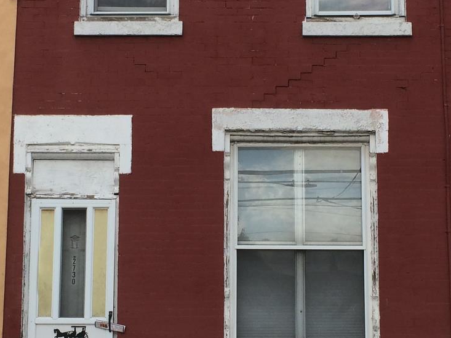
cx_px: 223
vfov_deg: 18.2
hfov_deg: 24.1
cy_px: 192
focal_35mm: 81
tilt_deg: +5.9
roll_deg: -1.6
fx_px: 1055
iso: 32
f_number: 2.2
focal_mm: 4.15
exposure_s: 1/1953
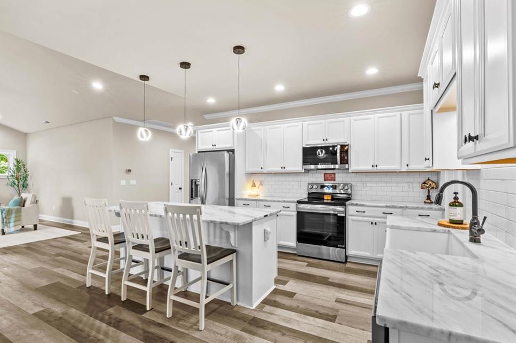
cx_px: 256
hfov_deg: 93.3
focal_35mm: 17
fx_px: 244
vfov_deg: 70.4
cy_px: 169
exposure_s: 1
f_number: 16
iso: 100
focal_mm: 16
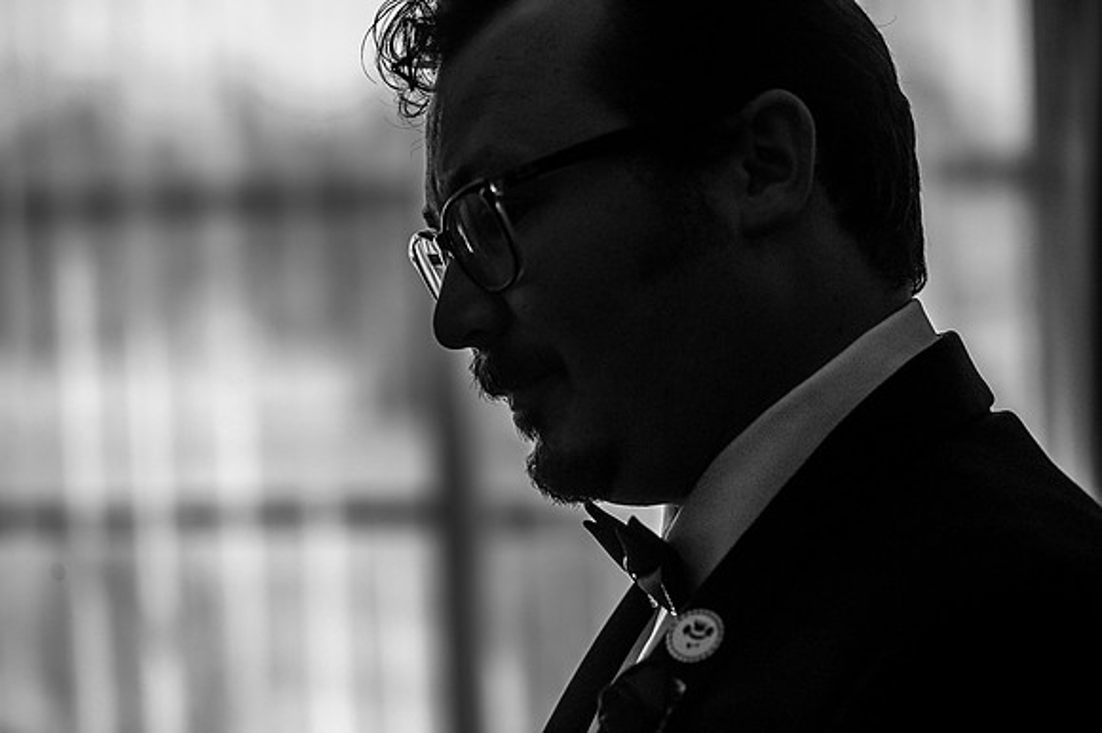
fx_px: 3212
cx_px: 551
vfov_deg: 13.0
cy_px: 366
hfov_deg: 19.5
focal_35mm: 105
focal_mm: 105
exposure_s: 1/1600
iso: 2000
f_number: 4
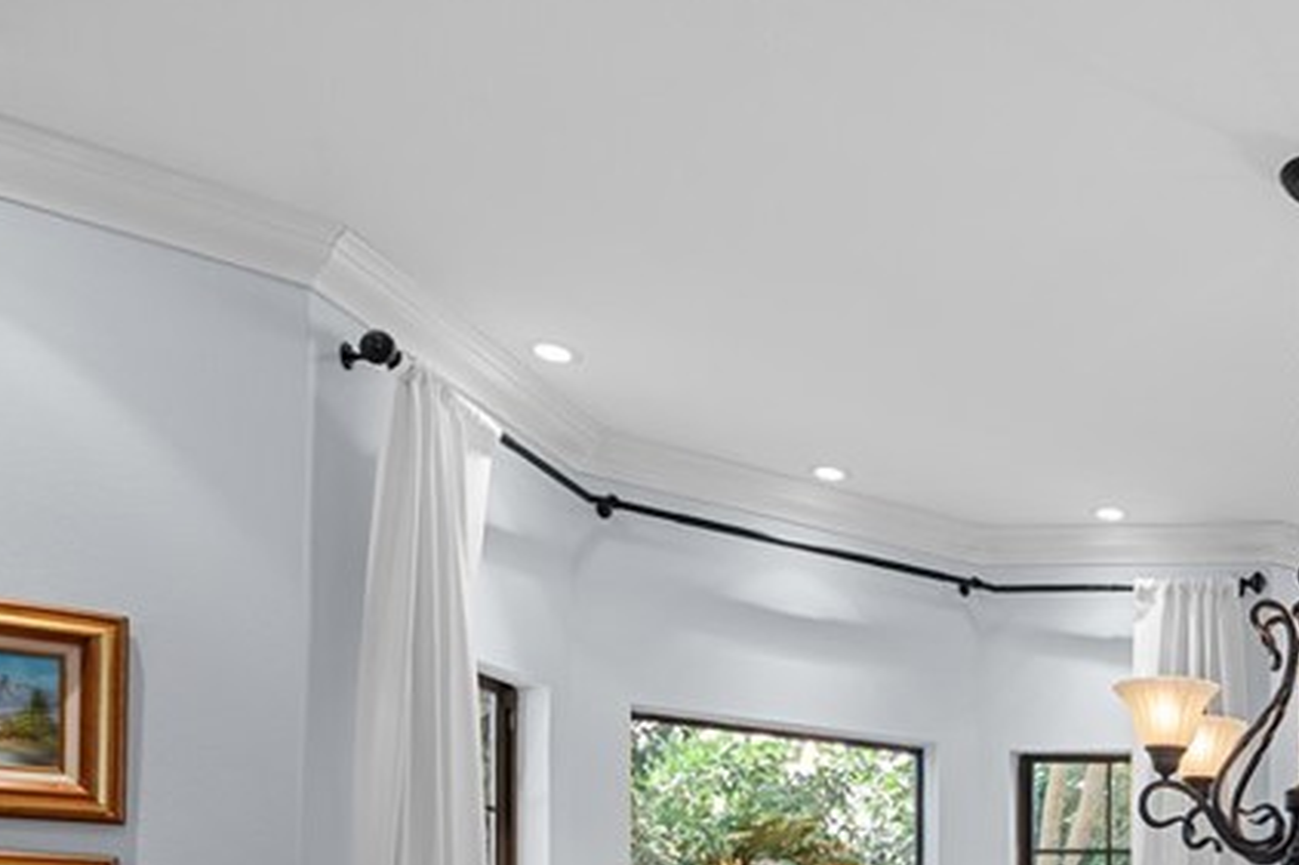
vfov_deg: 32.8
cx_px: 1330
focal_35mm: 34
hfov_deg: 45.9
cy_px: 1005
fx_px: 1226
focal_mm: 14
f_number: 8
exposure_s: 1.3
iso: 100
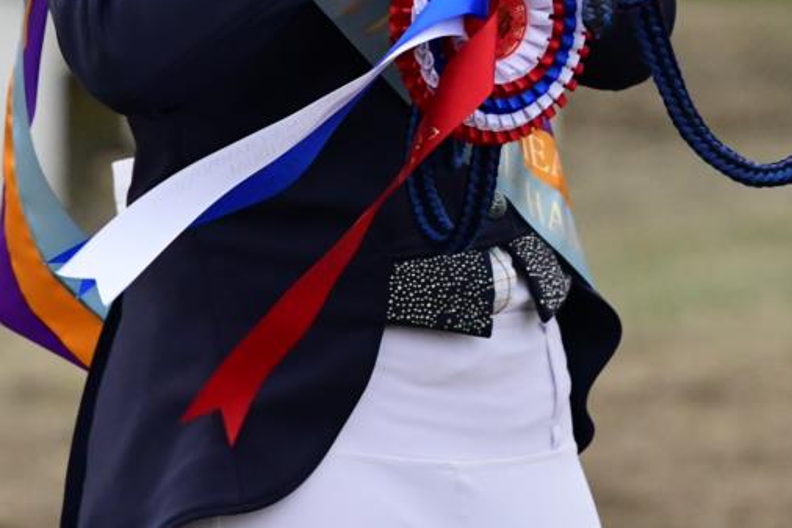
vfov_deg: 2.2
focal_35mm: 626
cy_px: -312
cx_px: 950
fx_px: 13767
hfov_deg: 3.3
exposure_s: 1/800
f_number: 5
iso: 3200
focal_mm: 165
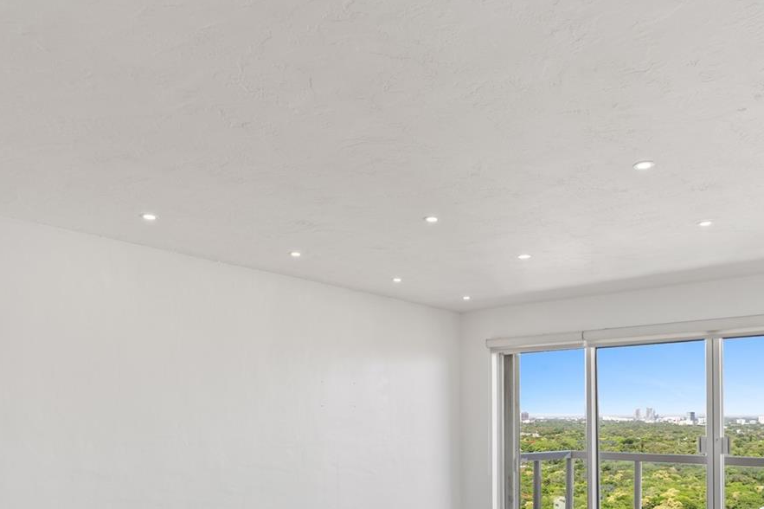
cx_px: 411
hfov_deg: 63.6
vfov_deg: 42.6
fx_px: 615
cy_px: 417
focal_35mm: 29
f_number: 4.5
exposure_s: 1/15
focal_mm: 16
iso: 100
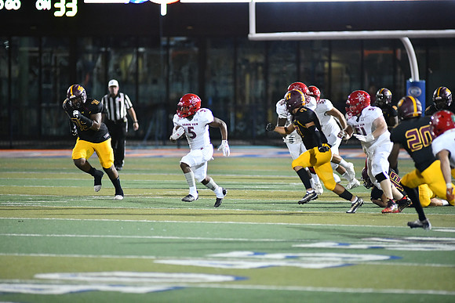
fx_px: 3792
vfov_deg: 4.6
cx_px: 228
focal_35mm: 300
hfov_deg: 6.9
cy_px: 152
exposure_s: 1/1250
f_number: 2.8
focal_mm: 300
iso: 6400
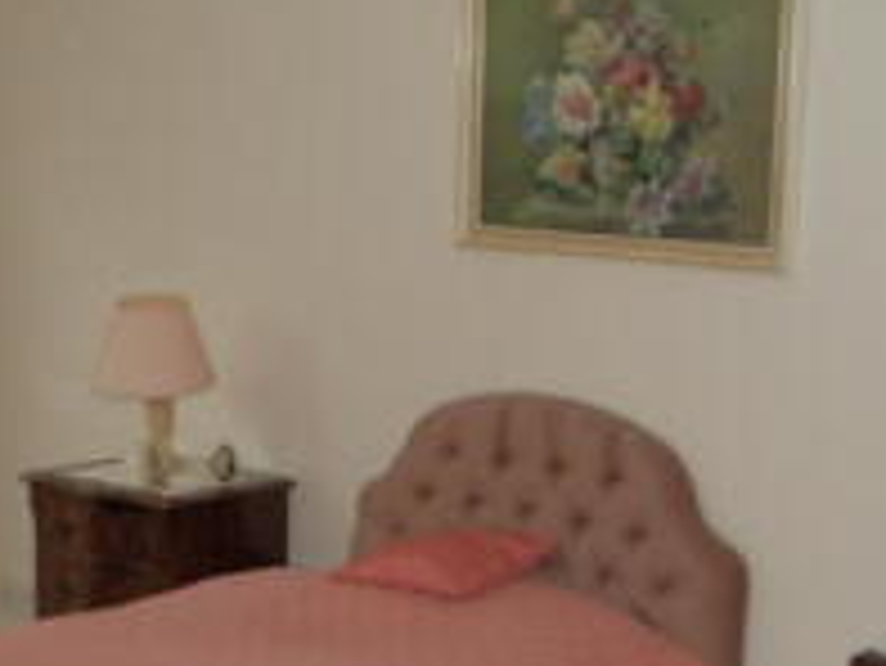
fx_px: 1895
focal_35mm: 74
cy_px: 421
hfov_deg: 26.1
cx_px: 286
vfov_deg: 19.9
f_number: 3.1
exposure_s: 1/30
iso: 100
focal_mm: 4.5
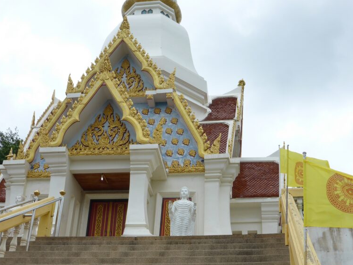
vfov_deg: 30.3
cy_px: 134
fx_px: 489
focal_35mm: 48
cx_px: 174
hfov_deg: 39.7
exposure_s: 1/250
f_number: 6.3
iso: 100
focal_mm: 8.5
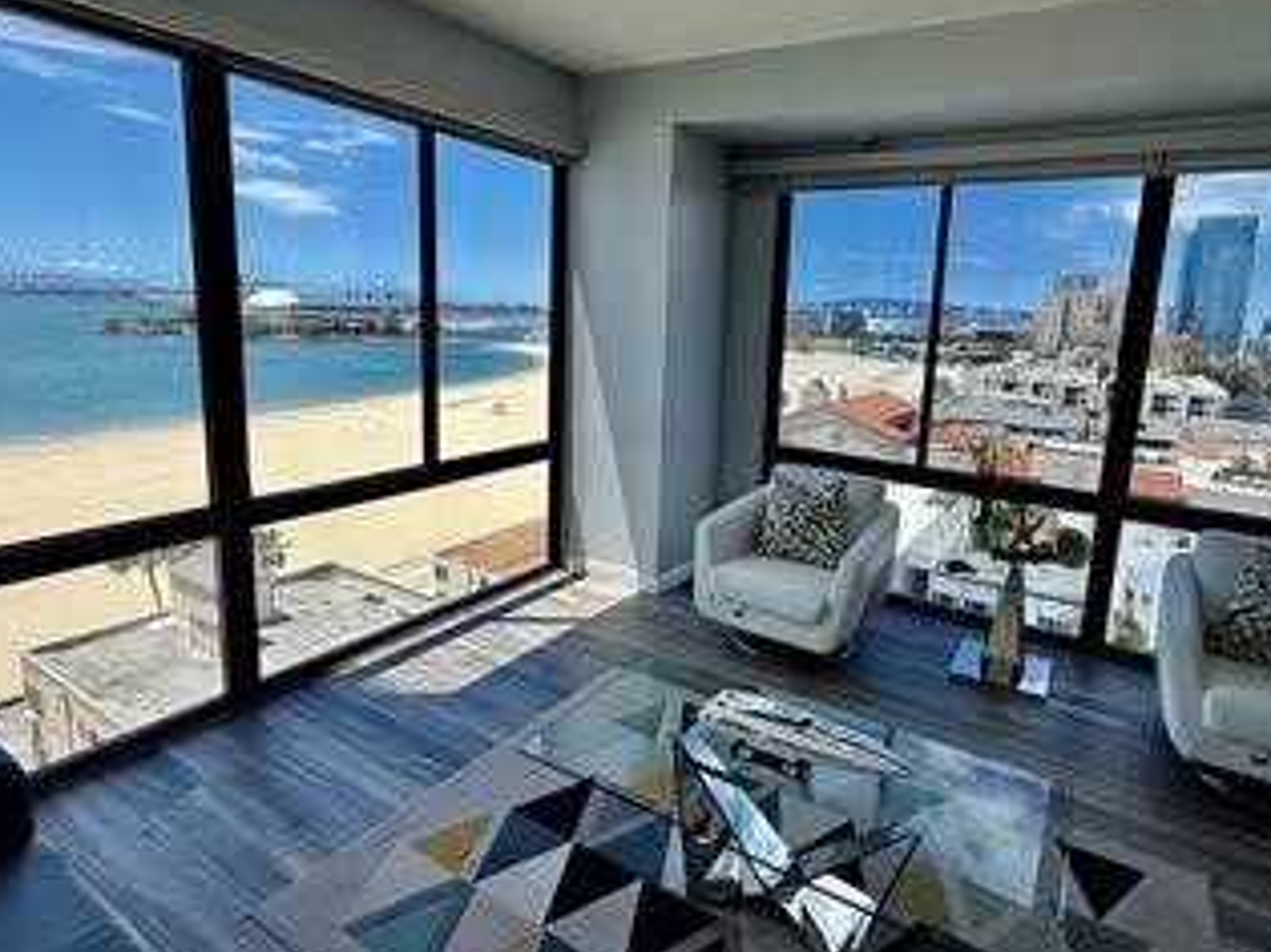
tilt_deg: -9.7
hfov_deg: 81.6
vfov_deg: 65.8
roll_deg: -2.2
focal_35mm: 20
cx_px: 690
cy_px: 434
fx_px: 734
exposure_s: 1/760
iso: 50
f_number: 2.2
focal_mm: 2.22
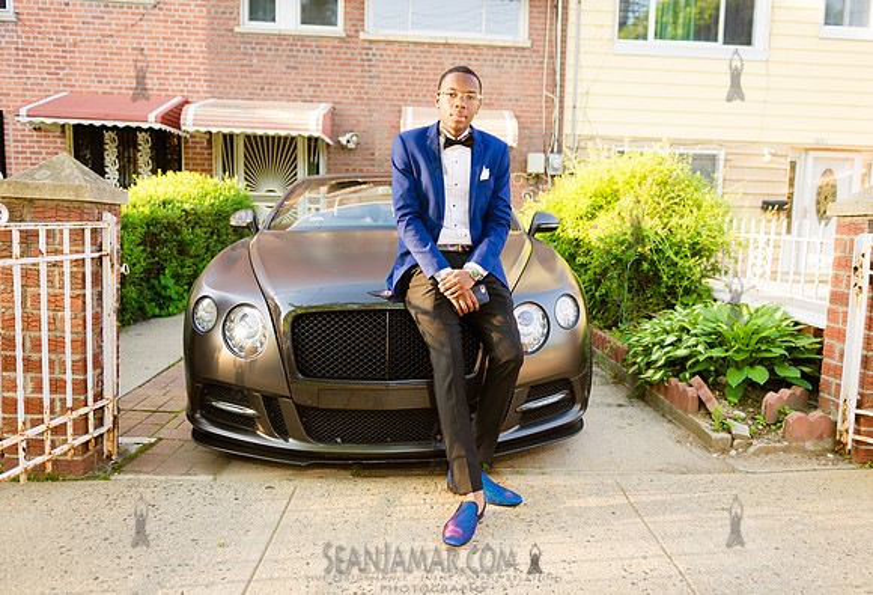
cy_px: 297
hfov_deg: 69.0
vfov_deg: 50.2
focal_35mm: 26
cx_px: 459
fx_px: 635
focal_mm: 24
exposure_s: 1/320
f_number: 3.2
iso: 500
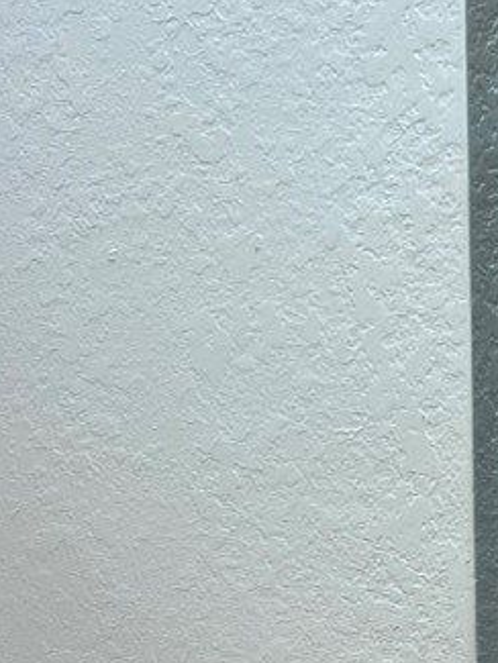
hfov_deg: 17.5
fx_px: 1572
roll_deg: +0.4
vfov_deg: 23.0
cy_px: 647
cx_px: 518
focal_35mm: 82
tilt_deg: -5.7
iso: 125
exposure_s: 1/120
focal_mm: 5.7
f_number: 1.5
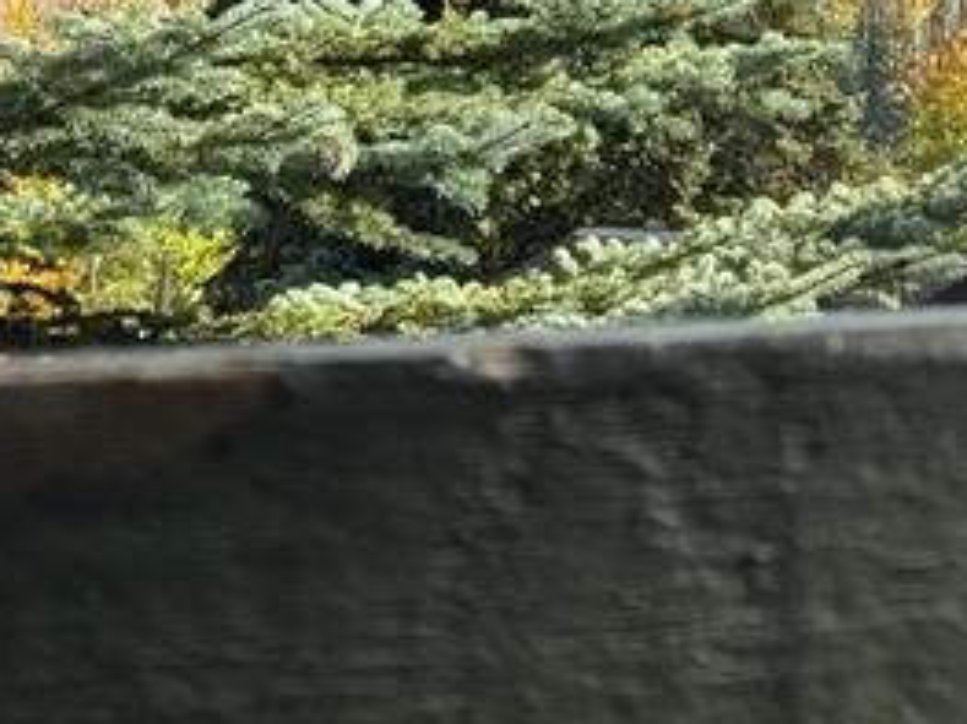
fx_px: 5221
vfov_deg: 7.8
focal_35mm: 187
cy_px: -419
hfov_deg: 10.4
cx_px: 1221
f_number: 1.78
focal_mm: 6.76
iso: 64
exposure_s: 1/1597
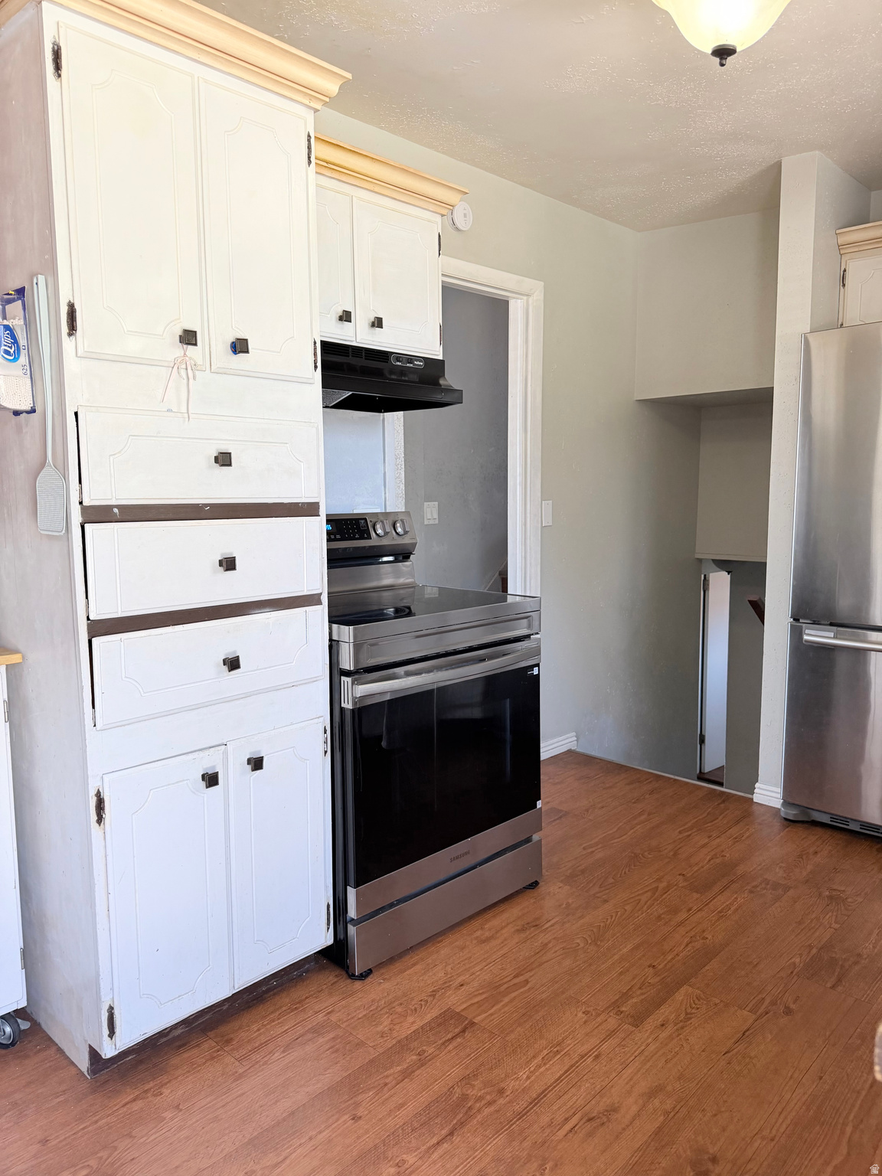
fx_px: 815
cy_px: 588
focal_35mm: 24
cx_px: 441
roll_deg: +0.6
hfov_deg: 56.8
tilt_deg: -6.7
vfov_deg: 71.6
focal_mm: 6.76
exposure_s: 1/120
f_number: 1.78
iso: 125
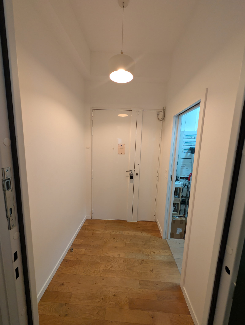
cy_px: 162
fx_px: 113
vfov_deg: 110.5
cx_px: 122
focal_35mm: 12
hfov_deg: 94.6
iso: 94
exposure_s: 1/31.3
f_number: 1.7
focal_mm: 2.02
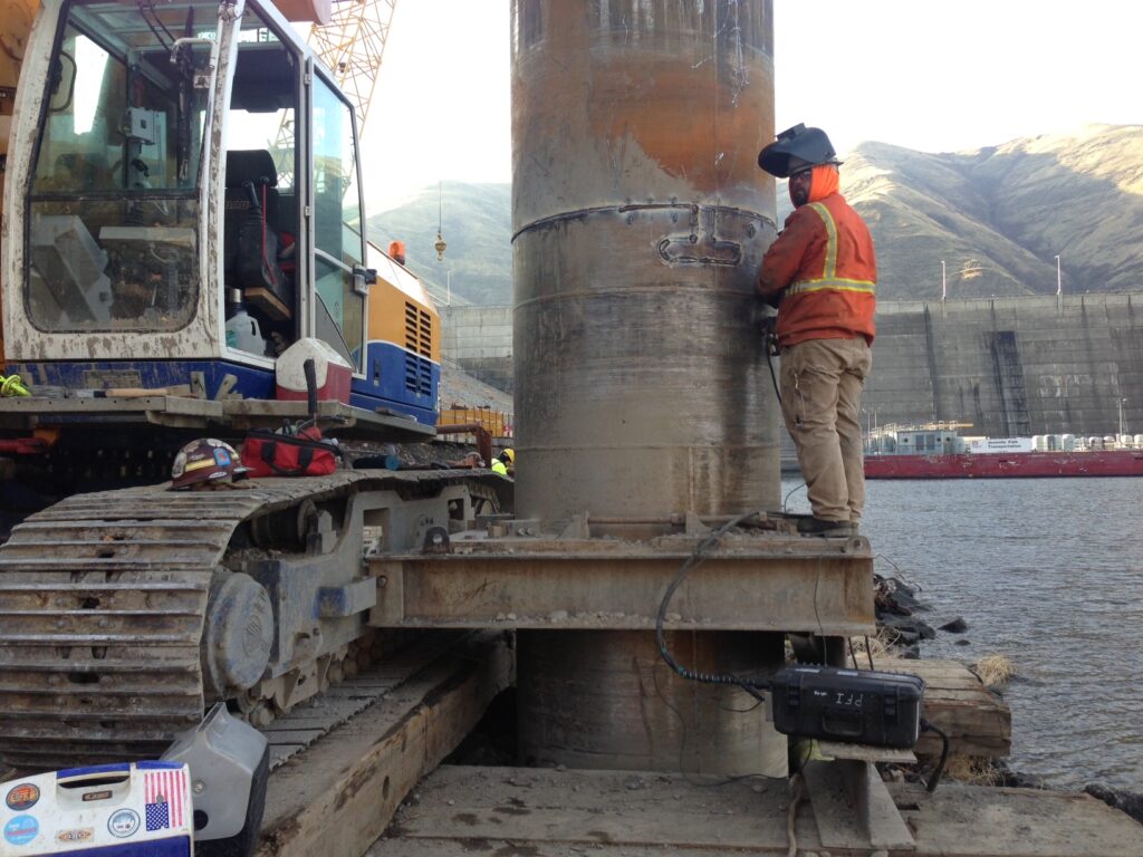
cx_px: 572
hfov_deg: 55.4
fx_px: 1090
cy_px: 428
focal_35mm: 33
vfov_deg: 42.9
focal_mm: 4.13
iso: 50
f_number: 2.4
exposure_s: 1/207
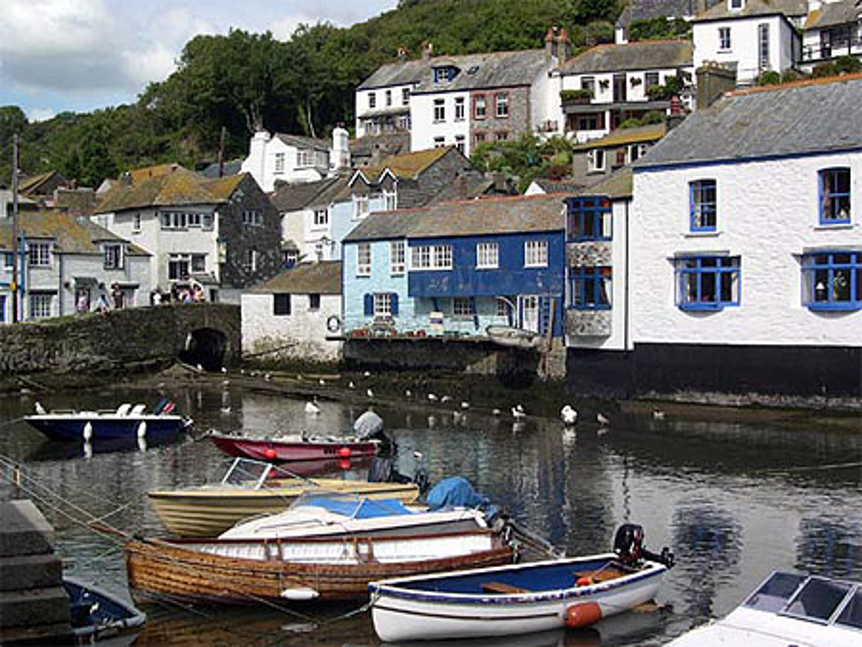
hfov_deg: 40.4
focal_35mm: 47
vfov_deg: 30.9
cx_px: 431
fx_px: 1171
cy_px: 324
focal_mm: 10.1
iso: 100
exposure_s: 1/205
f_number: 8.4
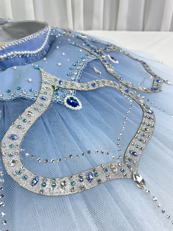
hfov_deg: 53.1
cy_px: 116
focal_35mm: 26
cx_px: 86
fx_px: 173
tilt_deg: -28.2
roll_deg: -0.3
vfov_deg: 67.3
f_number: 1.6
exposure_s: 1/104
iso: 32
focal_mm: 4.2
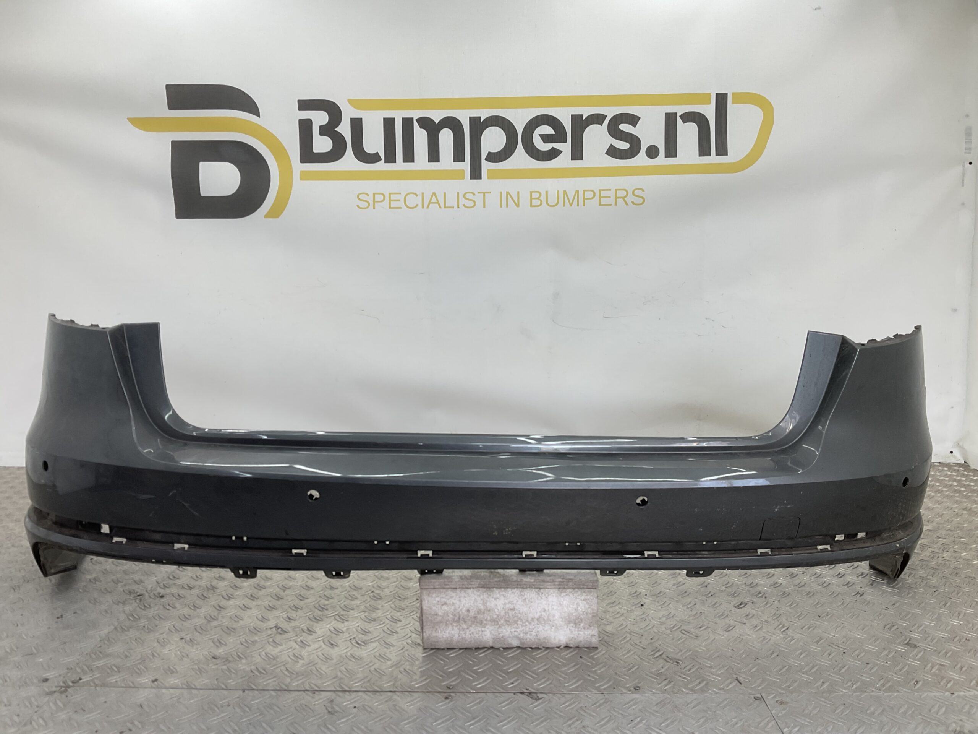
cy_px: 367
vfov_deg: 48.2
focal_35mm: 29
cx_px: 489
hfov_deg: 61.7
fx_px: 819
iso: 16
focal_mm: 3
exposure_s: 1/137
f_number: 1.8
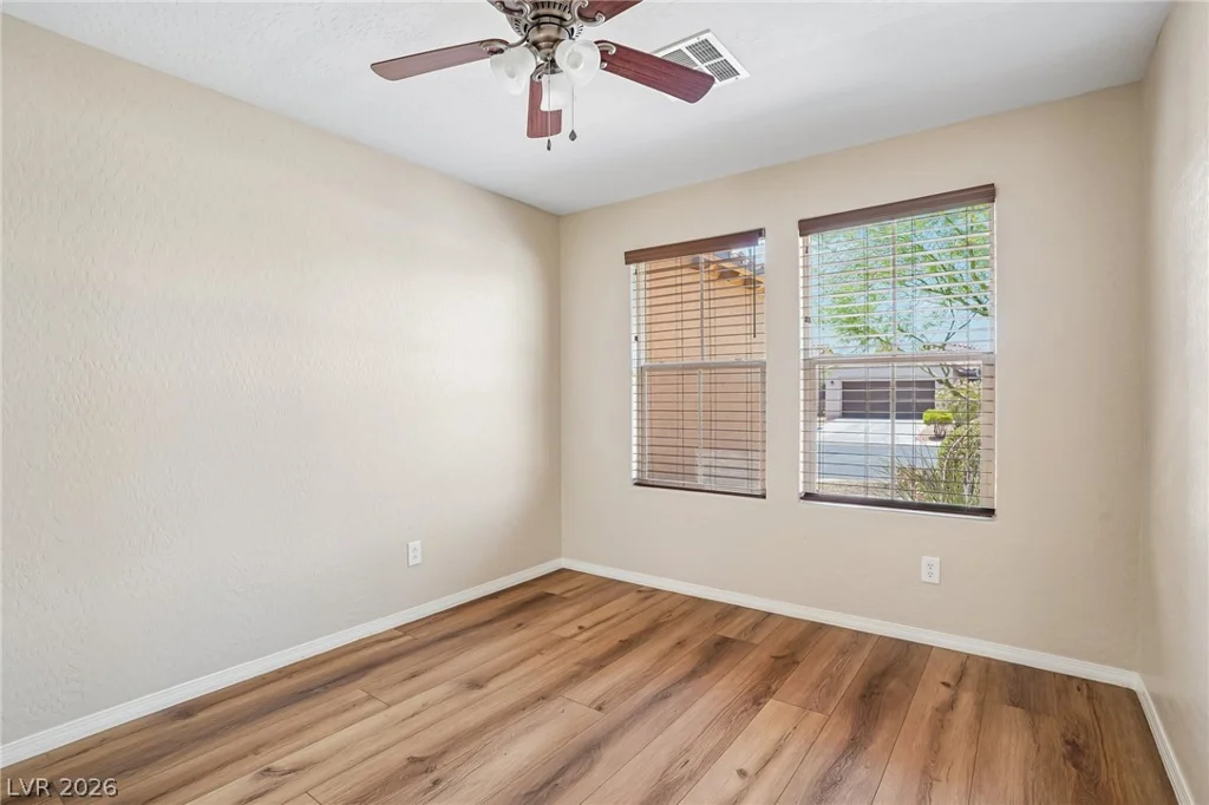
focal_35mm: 17
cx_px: 604
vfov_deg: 70.4
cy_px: 402
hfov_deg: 93.3
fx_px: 571
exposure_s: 1/30
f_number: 8
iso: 320
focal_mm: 17
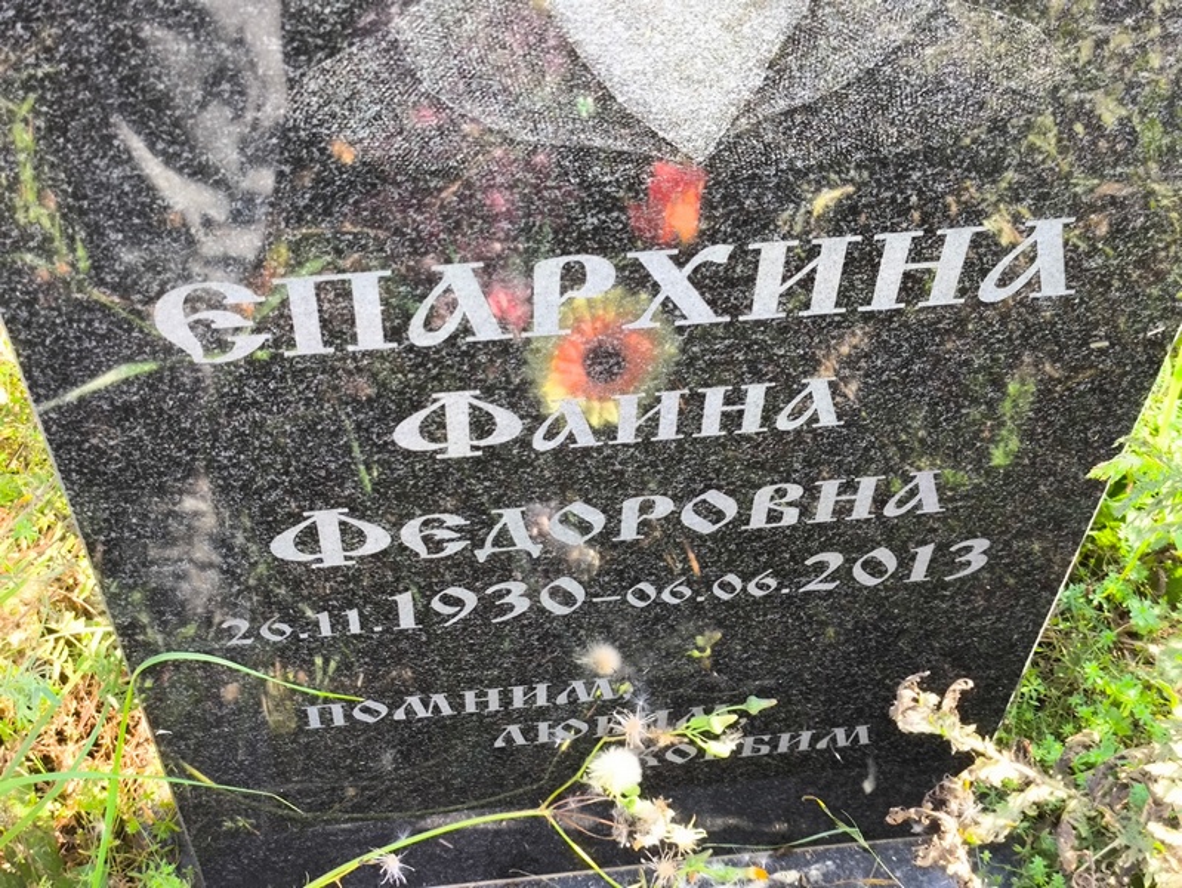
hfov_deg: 38.2
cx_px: 591
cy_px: 444
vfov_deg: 29.1
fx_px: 1708
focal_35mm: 50
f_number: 1.7
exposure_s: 1/100
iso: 80
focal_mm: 4.71
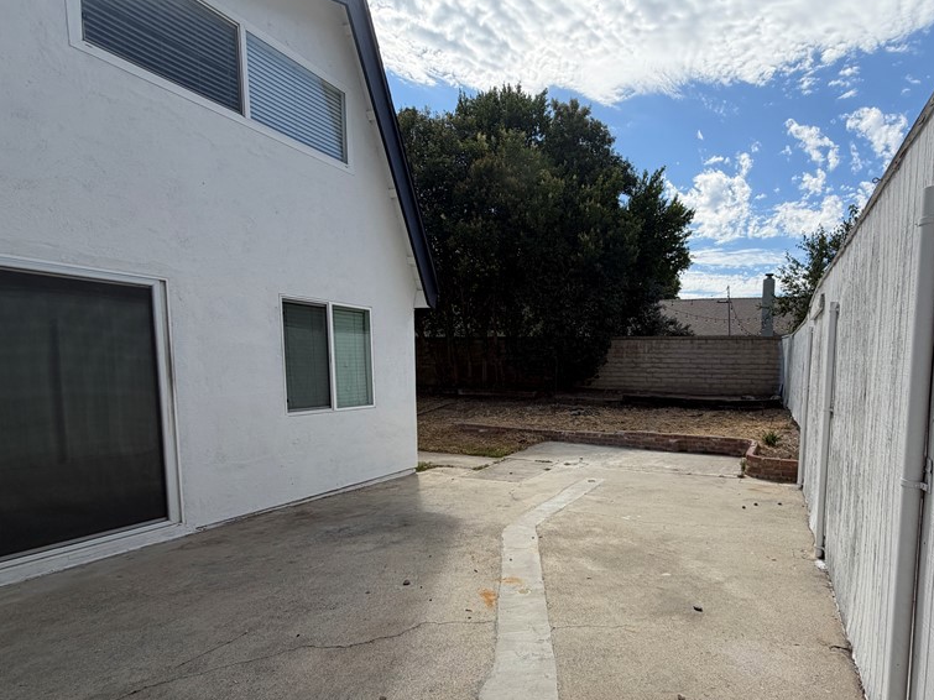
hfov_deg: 82.5
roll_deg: +0.0
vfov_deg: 68.1
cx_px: 604
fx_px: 513
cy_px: 416
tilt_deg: -6.2
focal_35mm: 19
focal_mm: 2.22
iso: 32
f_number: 2.2
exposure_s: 1/1087
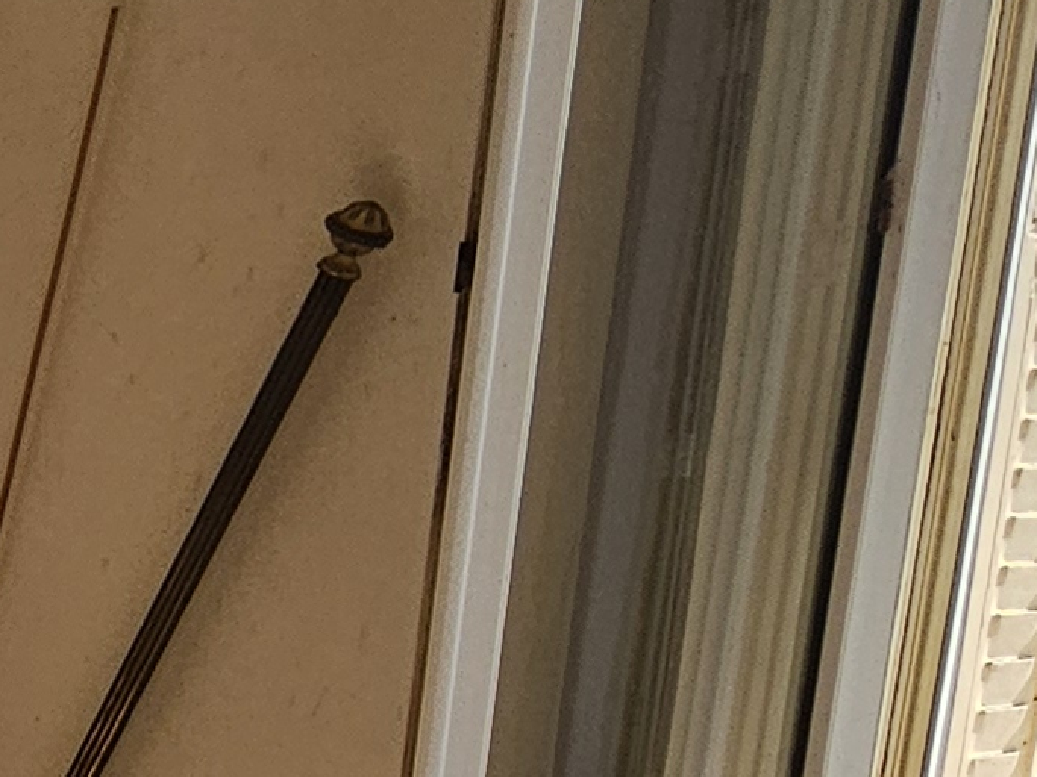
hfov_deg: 18.0
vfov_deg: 18.1
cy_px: 1015
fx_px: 2277
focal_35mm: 76
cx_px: -1010
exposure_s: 1/792
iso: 64
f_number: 2.2
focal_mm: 2.2
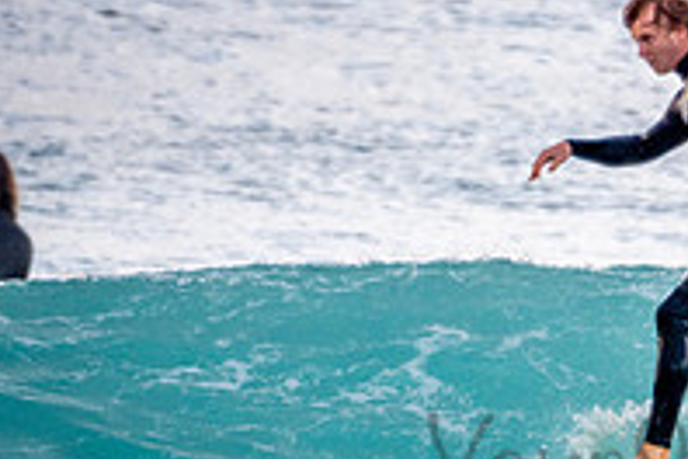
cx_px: 785
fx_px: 30231
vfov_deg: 0.9
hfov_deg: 1.3
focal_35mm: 1582
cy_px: 436
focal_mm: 360
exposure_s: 1/250
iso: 450
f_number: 5.6
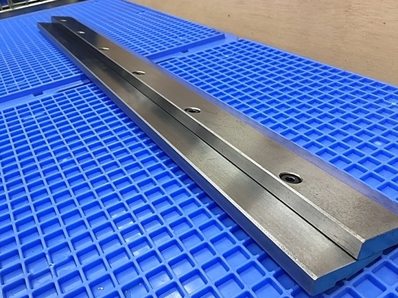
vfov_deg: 44.2
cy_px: 153
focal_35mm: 32
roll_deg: +9.0
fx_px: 368
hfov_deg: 56.8
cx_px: 213
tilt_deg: -33.0
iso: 125
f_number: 2.2
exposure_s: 1/30
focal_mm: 4.15
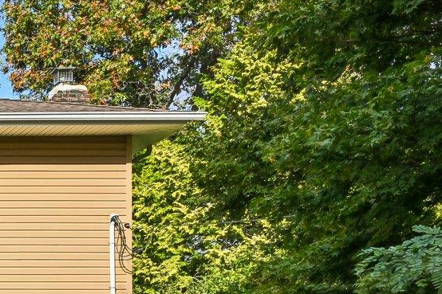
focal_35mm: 87
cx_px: -314
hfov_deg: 18.9
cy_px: 384
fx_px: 1066
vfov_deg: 15.0
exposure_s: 1/250
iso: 200
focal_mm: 23.5
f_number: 9
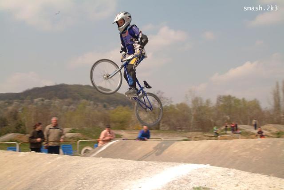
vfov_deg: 34.3
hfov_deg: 49.5
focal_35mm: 39
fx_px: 308
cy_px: 95
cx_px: 142
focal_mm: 26
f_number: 11
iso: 100
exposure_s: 1/125
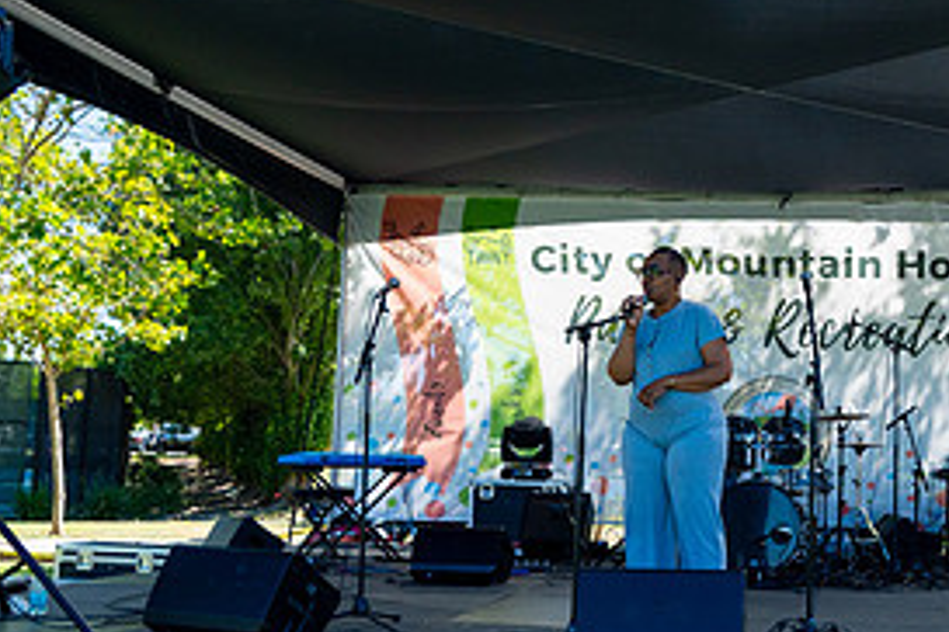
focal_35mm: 51
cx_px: 744
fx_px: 1344
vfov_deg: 26.4
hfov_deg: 37.6
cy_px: 398
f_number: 2.8
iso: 160
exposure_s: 1/4000
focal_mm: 24
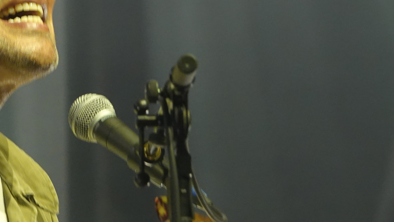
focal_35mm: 706
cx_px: 63
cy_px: 101
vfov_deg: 1.7
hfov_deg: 3.1
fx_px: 7376
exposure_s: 1/20
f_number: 4
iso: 800
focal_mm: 101.58
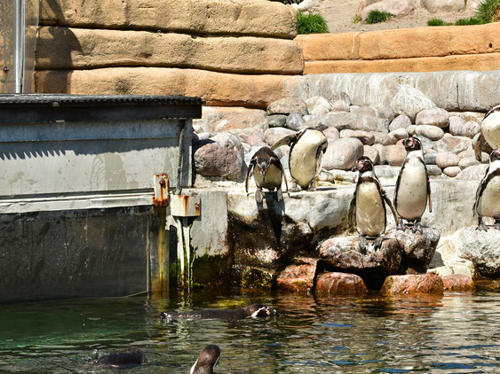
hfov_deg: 12.9
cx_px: 267
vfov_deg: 9.7
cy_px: 187
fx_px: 2209
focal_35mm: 153
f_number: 9
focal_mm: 70
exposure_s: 1/2500
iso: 800
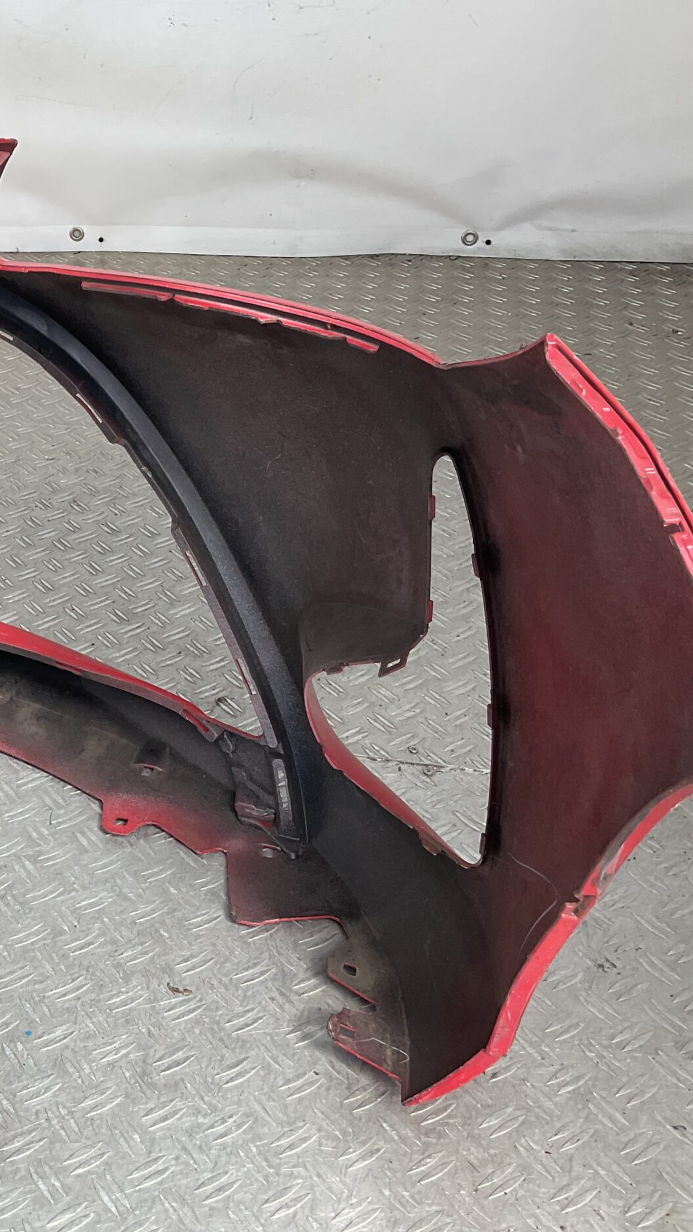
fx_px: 1405
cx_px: -10
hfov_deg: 26.2
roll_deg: +5.5
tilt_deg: -33.4
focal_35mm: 43
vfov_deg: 47.4
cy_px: 620
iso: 16
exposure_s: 1/297
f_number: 1.8
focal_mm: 3
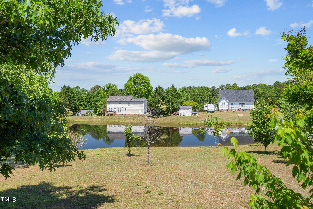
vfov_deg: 37.8
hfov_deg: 54.4
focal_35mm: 35
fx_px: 304
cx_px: 156
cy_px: 104
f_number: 5.6
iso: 100
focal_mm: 35
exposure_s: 1/90
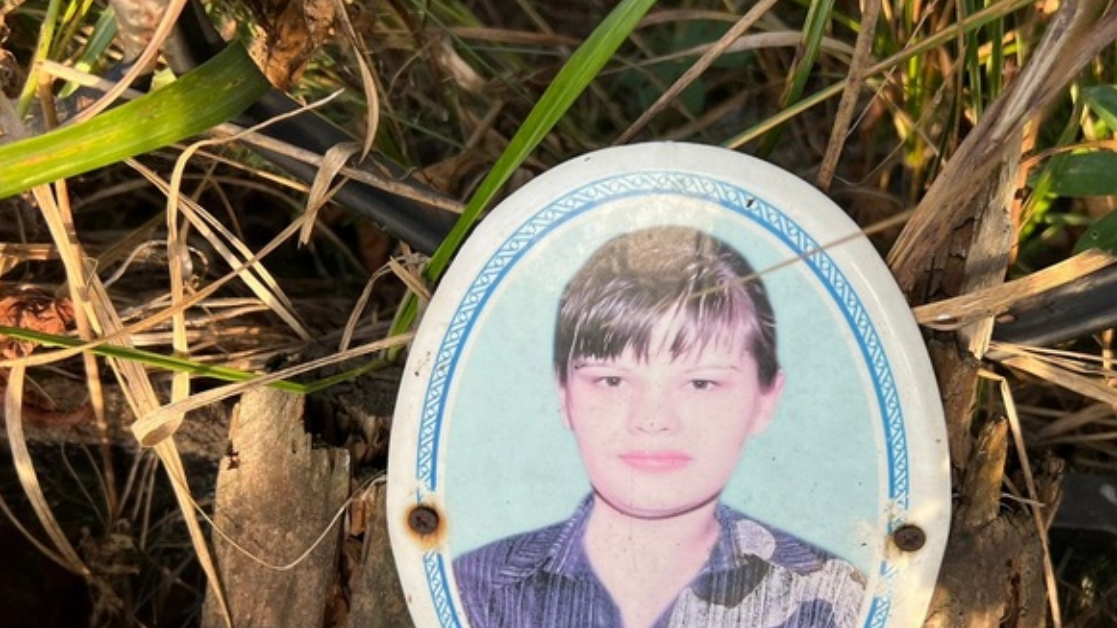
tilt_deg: -54.7
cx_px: 621
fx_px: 1155
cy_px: 419
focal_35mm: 39
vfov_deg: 30.2
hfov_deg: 51.5
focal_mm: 5.7
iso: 50
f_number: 1.5
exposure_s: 1/628
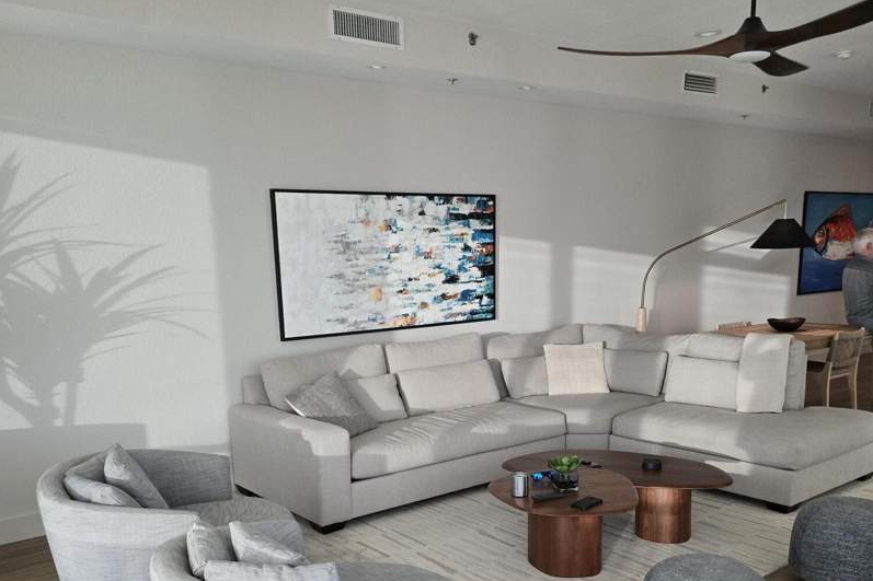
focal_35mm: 32
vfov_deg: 40.4
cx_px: 437
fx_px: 776
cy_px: 406
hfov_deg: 58.7
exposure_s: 1/180
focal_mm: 6.3
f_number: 1.7
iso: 200
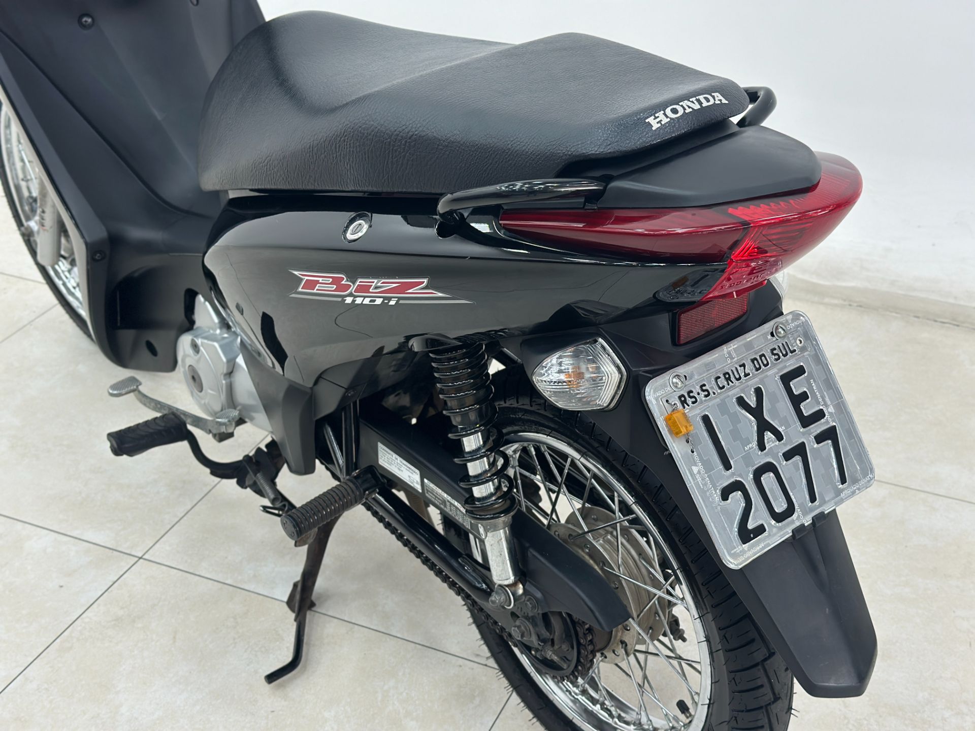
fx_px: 1352
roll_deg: +1.0
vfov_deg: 30.3
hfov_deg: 39.7
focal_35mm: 48
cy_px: 366
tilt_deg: -31.8
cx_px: 488
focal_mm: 6.86
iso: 100
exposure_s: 1/60
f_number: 1.78
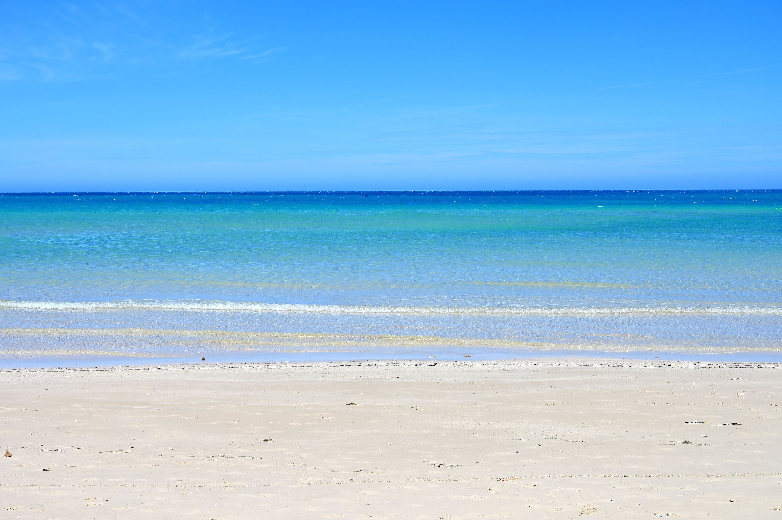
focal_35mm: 42
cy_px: 260
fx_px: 912
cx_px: 391
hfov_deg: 46.4
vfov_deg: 31.9
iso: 100
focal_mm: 42
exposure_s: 1/500
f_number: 10
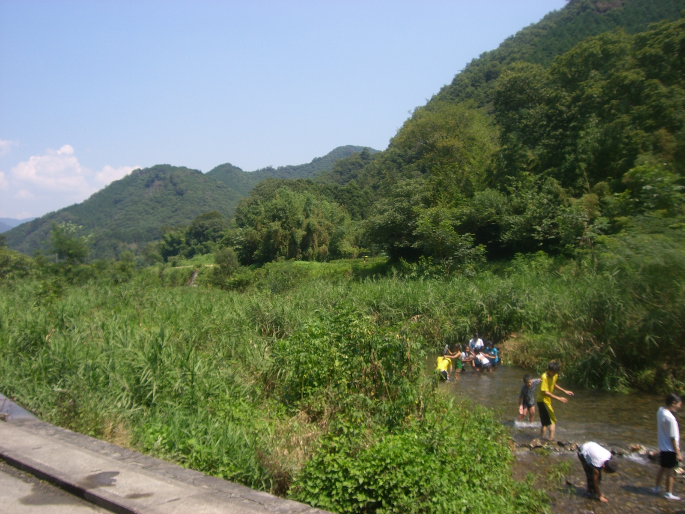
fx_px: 752
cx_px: 342
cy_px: 257
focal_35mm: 38
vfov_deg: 37.7
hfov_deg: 49.0
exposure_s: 1/400
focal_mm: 6.2
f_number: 4.3
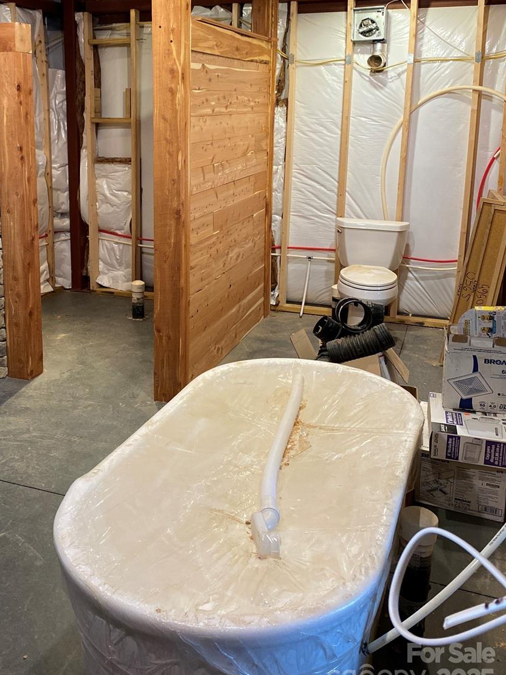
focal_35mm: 36
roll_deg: +0.2
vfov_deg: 50.7
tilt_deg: -9.3
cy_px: 240
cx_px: 170
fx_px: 702
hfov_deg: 39.2
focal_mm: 4.25
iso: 160
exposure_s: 1/60
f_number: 1.8
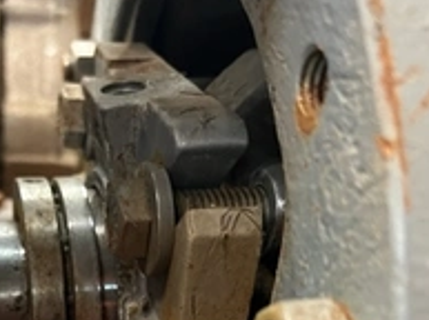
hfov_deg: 35.1
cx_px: 131
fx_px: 668
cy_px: 327
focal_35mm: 54
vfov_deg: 25.5
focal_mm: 5.7
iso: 500
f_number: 1.5
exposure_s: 1/30
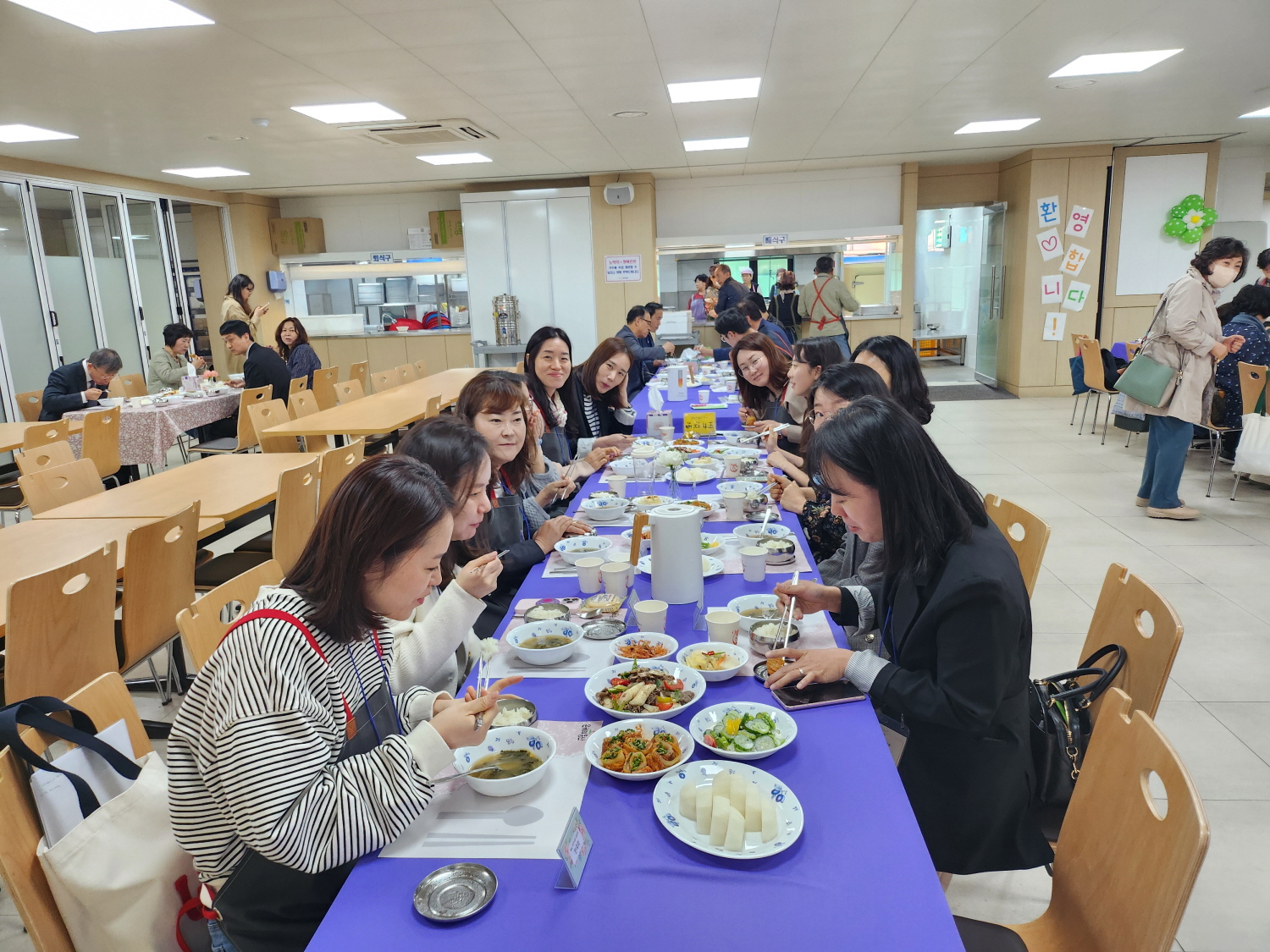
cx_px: 635
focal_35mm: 24
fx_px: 881
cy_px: 476
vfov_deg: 56.8
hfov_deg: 71.6
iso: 200
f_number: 1.8
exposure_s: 1/120
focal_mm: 5
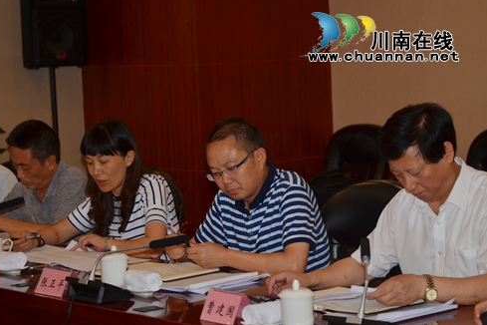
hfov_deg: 19.6
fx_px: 1407
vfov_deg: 13.2
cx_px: 241
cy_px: 161
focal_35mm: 104
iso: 100
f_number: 4.8
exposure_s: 1/60
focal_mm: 68
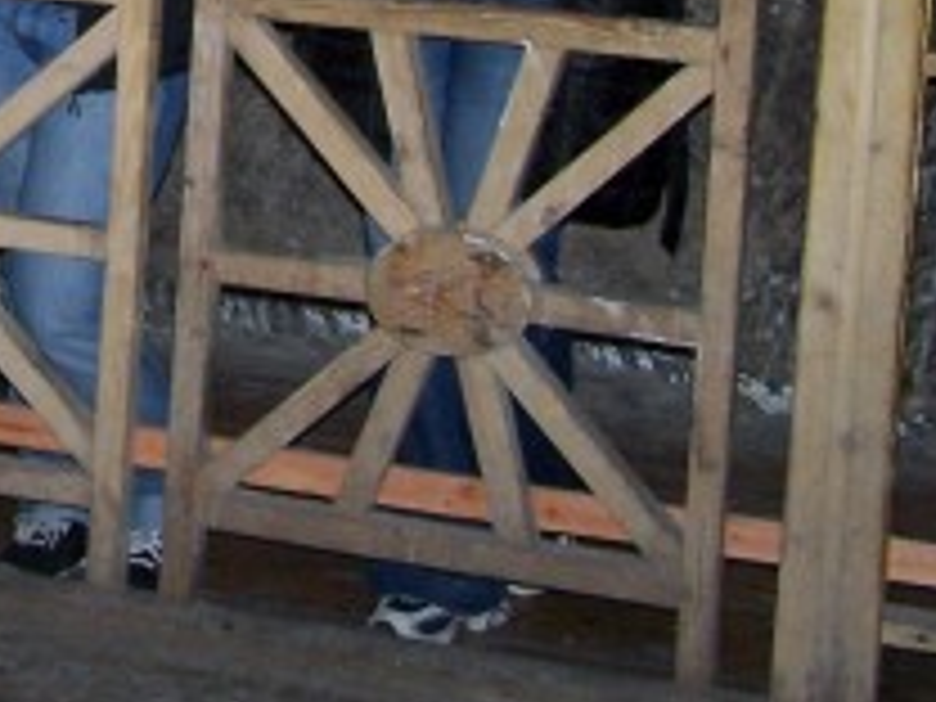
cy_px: -342
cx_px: -342
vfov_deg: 11.6
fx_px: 3326
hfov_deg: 15.1
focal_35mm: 123
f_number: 2.8
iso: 140
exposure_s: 1/60
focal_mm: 6.7
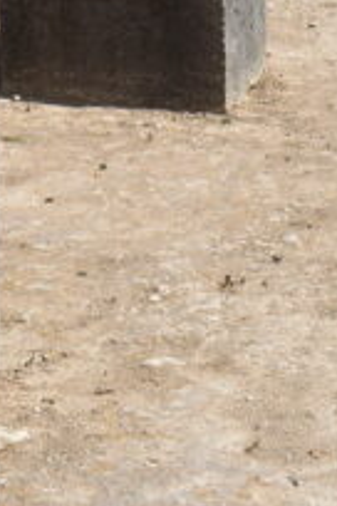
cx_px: 219
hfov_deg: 7.9
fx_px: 2436
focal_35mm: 174
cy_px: -583
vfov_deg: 10.6
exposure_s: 1/500
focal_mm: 23
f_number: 11
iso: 280
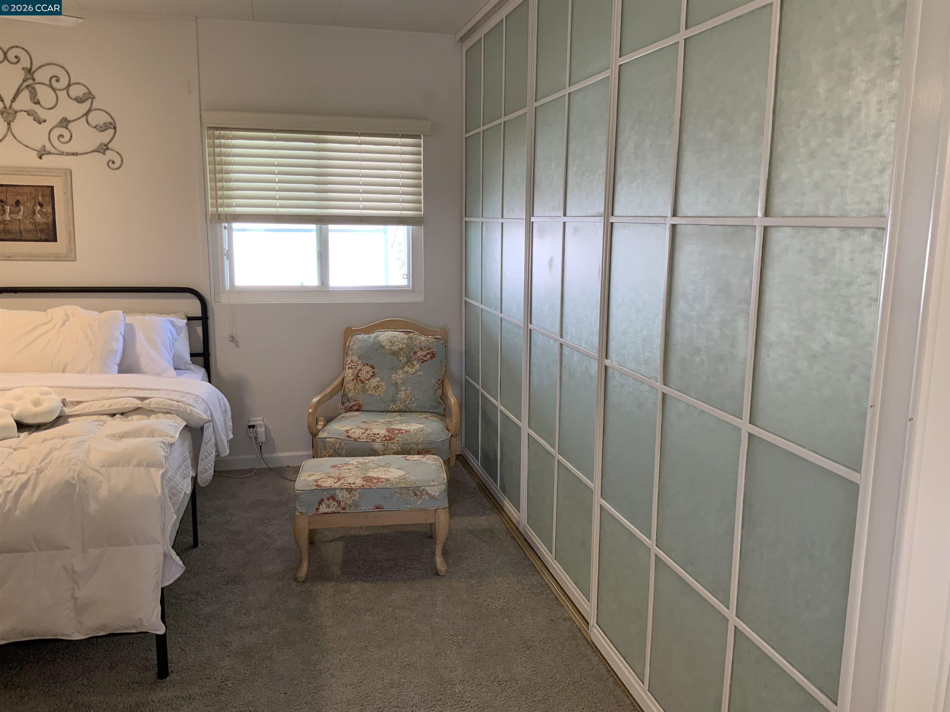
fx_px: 796
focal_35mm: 29
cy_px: 356
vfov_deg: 48.2
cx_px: 475
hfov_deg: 61.7
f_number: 1.8
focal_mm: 3
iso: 64
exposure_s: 1/60
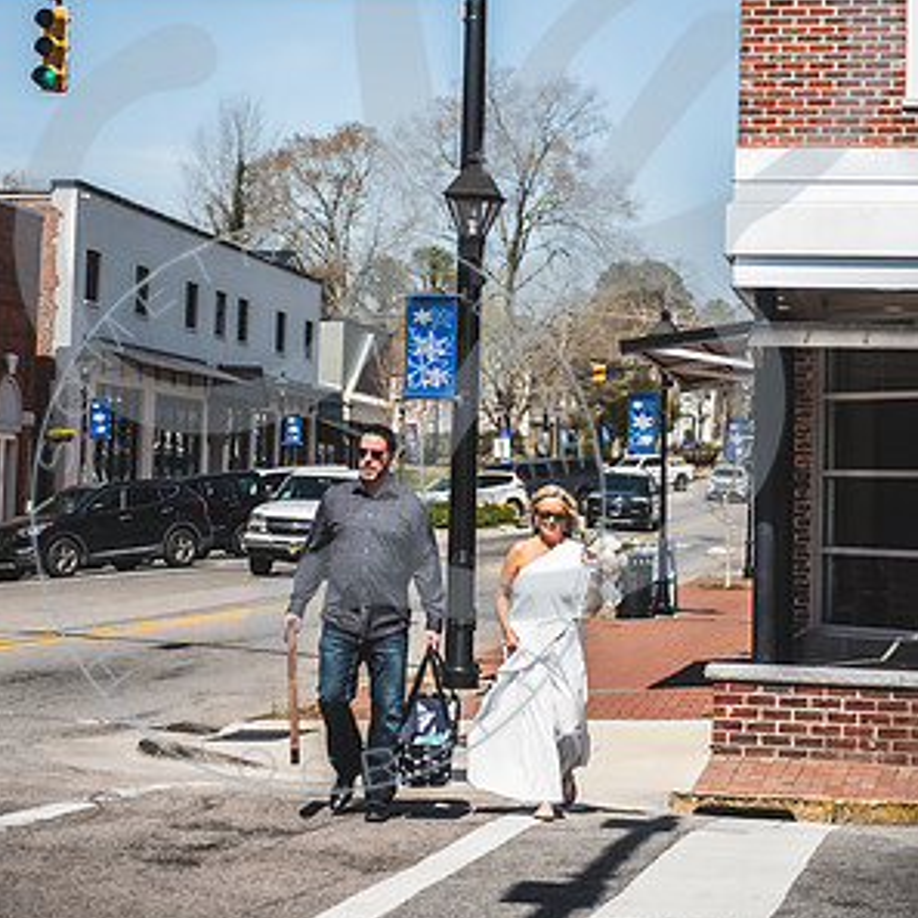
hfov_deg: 19.3
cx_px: 457
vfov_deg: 19.2
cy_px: 272
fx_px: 2700
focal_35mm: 90
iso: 100
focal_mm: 70
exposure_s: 1/1600
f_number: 2.8
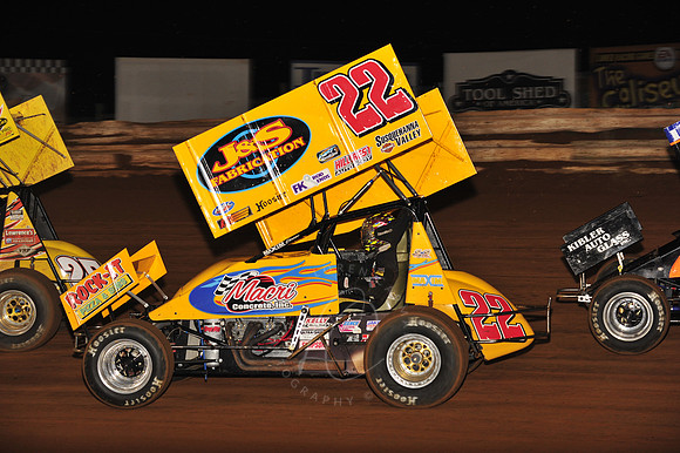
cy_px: 226
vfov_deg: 11.0
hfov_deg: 16.4
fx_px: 2360
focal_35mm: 125
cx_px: 340
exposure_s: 1/320
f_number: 7.1
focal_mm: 125
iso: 1000
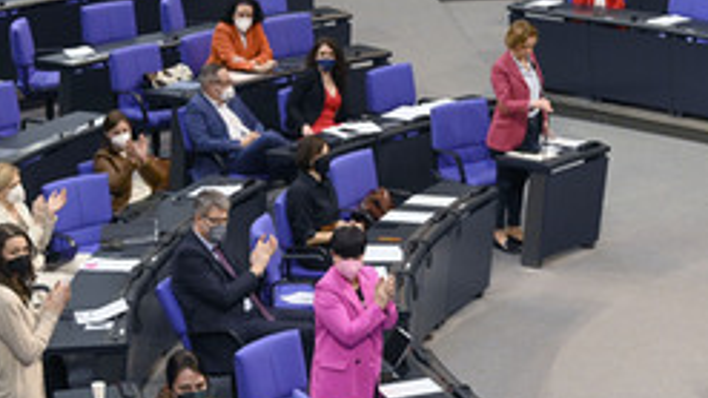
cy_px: 249
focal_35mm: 134
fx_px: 2516
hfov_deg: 16.0
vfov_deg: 9.1
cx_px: 343
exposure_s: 1/320
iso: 6400
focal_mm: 70
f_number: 5
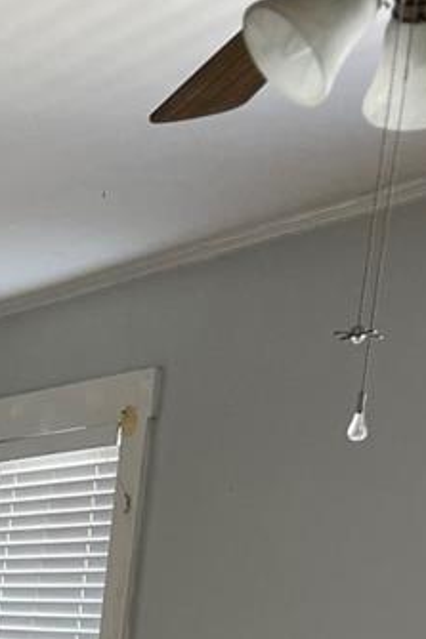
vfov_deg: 18.0
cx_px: -308
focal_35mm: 97
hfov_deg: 12.9
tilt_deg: -13.2
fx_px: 1723
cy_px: 1045
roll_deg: -1.6
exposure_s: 1/68
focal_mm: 5.7
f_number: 1.5
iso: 125
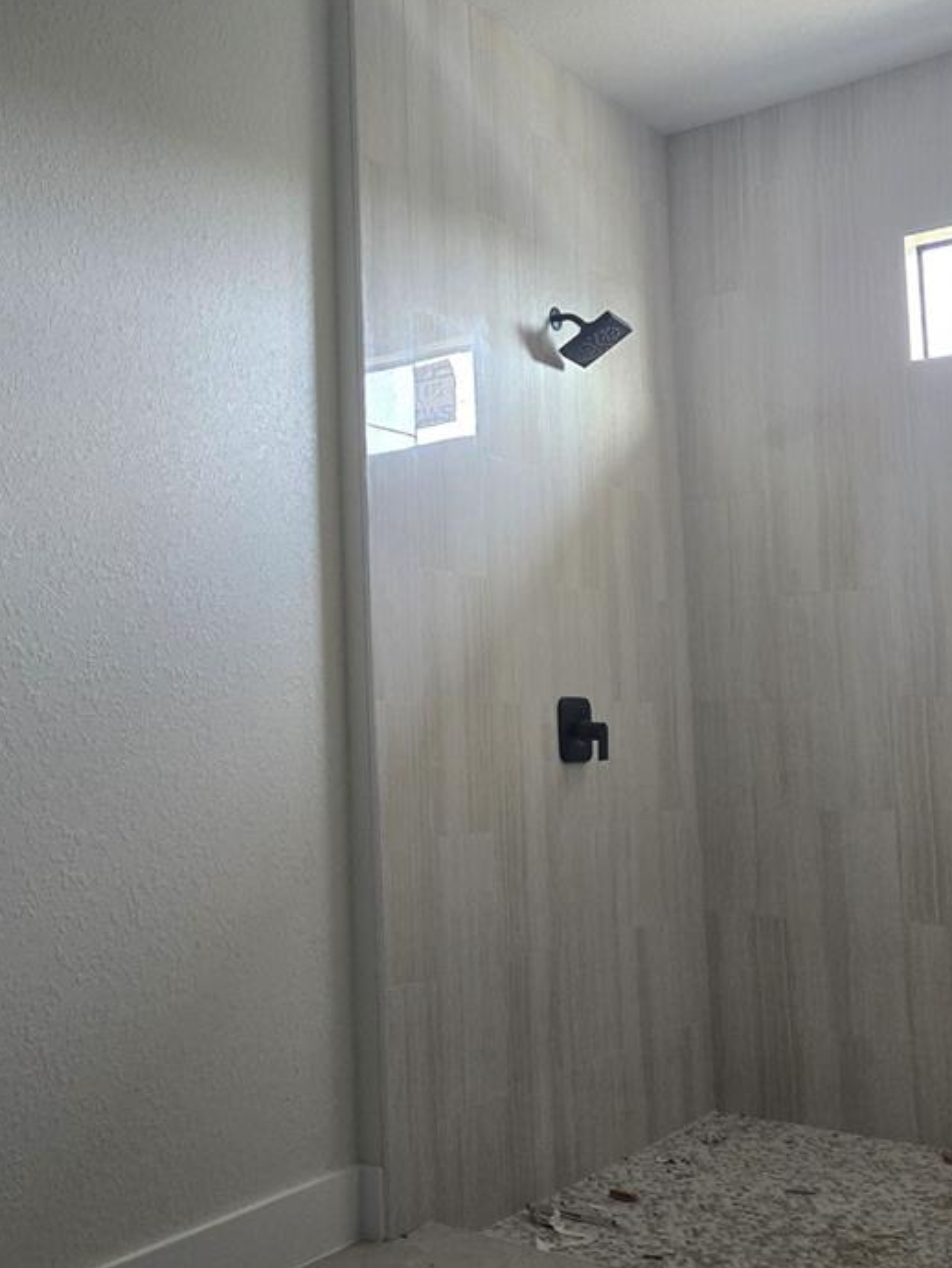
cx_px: 232
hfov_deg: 35.2
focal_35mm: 40
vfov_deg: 46.8
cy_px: 594
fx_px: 1466
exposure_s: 1/120
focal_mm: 5.4
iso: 400
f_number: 1.8
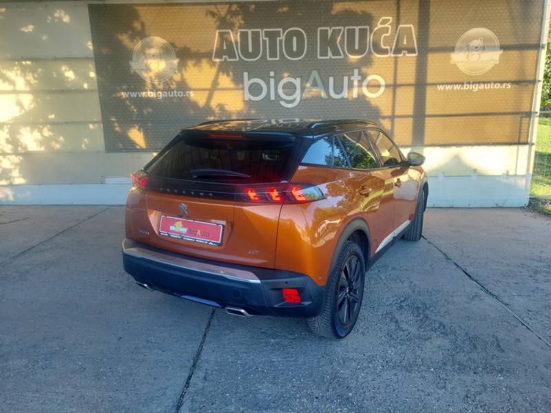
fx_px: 398
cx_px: 276
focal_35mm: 25
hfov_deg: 69.4
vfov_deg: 54.9
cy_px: 206
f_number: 1.8
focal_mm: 5.23
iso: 40
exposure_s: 1/100
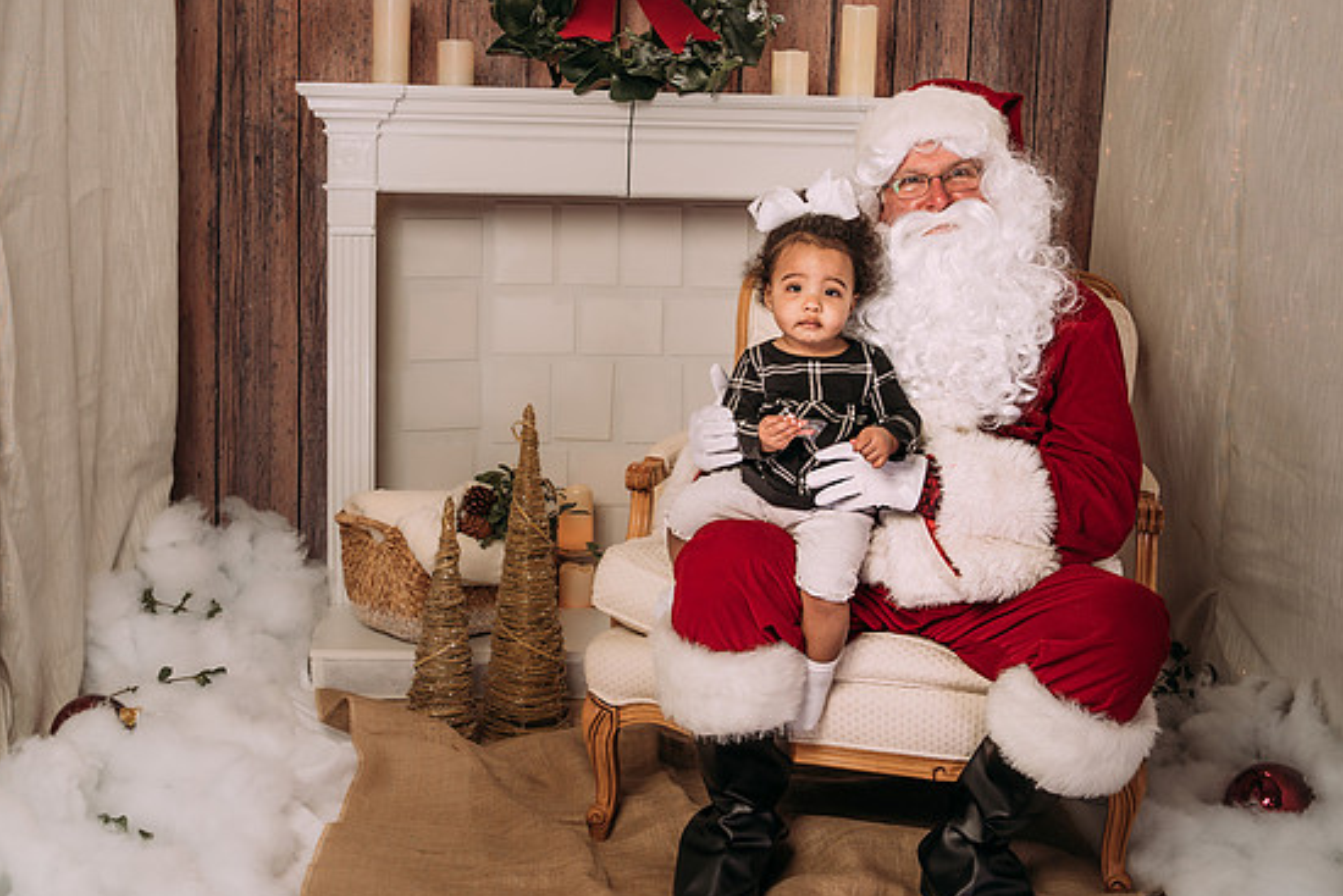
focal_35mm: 48
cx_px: 627
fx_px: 1791
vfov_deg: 28.0
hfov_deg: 41.1
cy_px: 356
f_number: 5.6
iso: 100
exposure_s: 1/100
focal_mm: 35
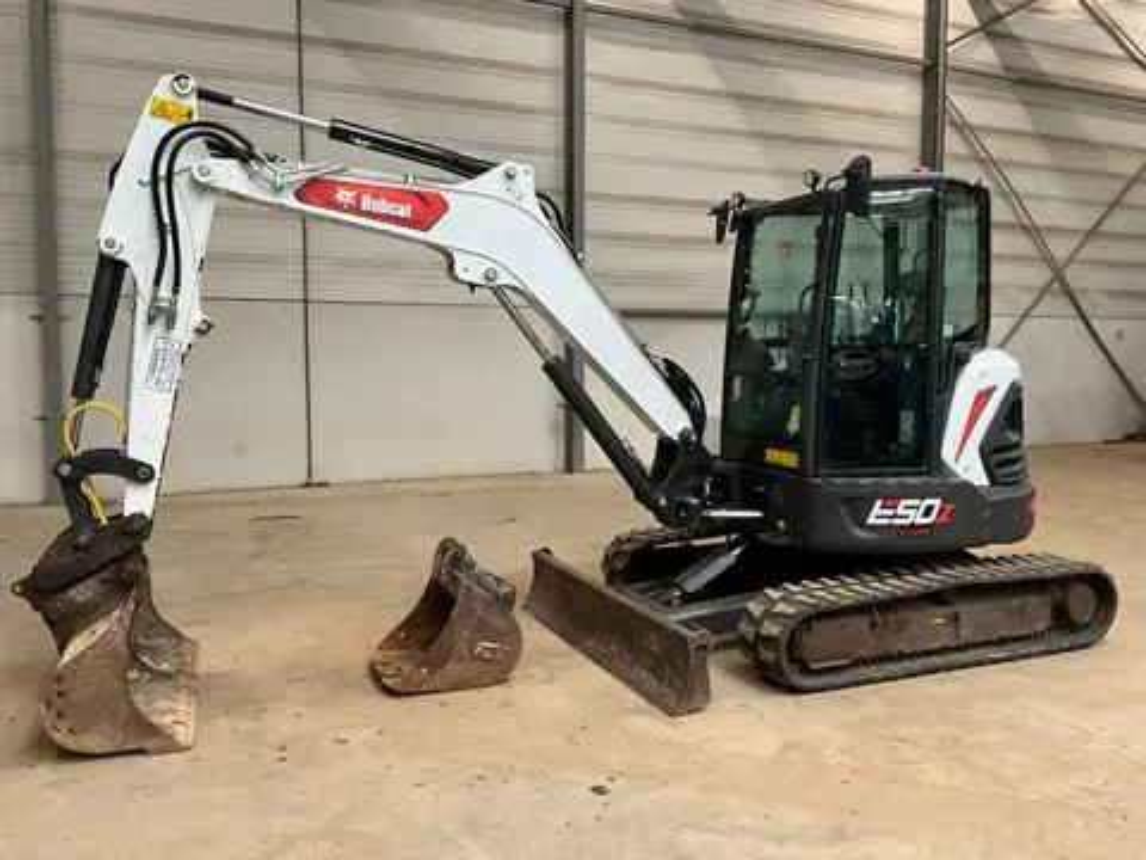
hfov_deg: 61.7
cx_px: 573
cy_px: 430
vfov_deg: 48.2
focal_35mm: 29
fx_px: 960
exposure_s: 1/60
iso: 100
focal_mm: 3
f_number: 1.8
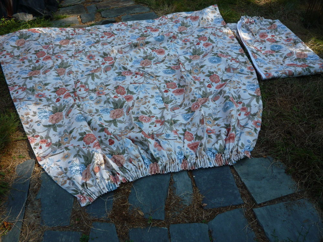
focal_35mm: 30
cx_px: 162
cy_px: 121
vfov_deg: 46.8
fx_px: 280
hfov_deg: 60.0
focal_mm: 5.2
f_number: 4
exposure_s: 1/200
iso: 100
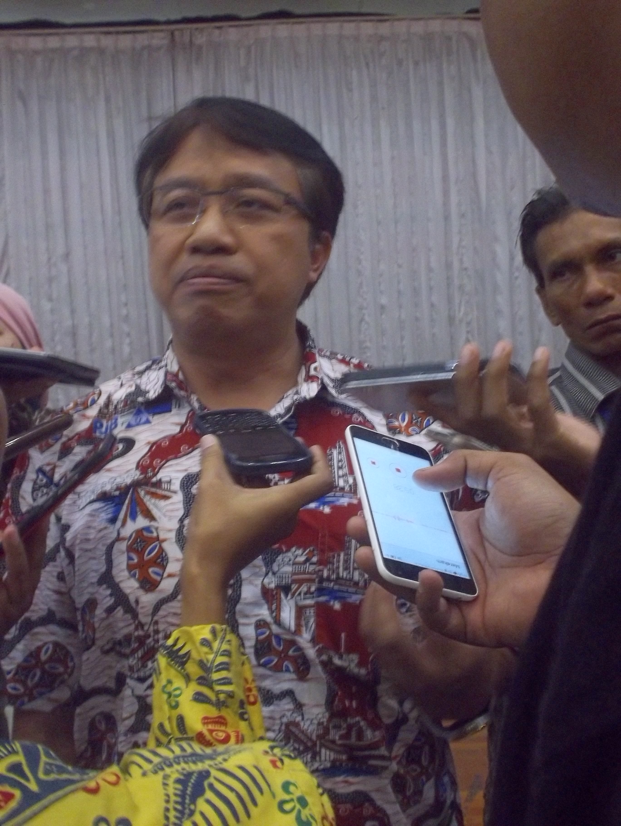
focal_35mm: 37
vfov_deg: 50.1
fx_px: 884
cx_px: 310
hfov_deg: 38.7
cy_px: 413
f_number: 3.7
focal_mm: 5.2
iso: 400
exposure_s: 1/8
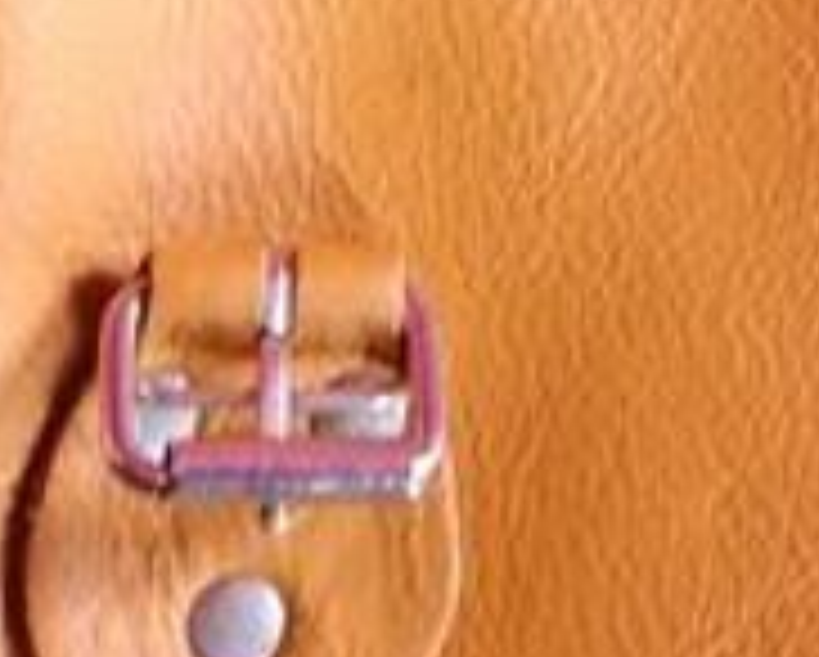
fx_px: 4683
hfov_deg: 9.6
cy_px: -1213
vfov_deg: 7.2
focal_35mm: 193
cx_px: 1305
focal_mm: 3.95
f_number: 1.8
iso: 320
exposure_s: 1/33.3
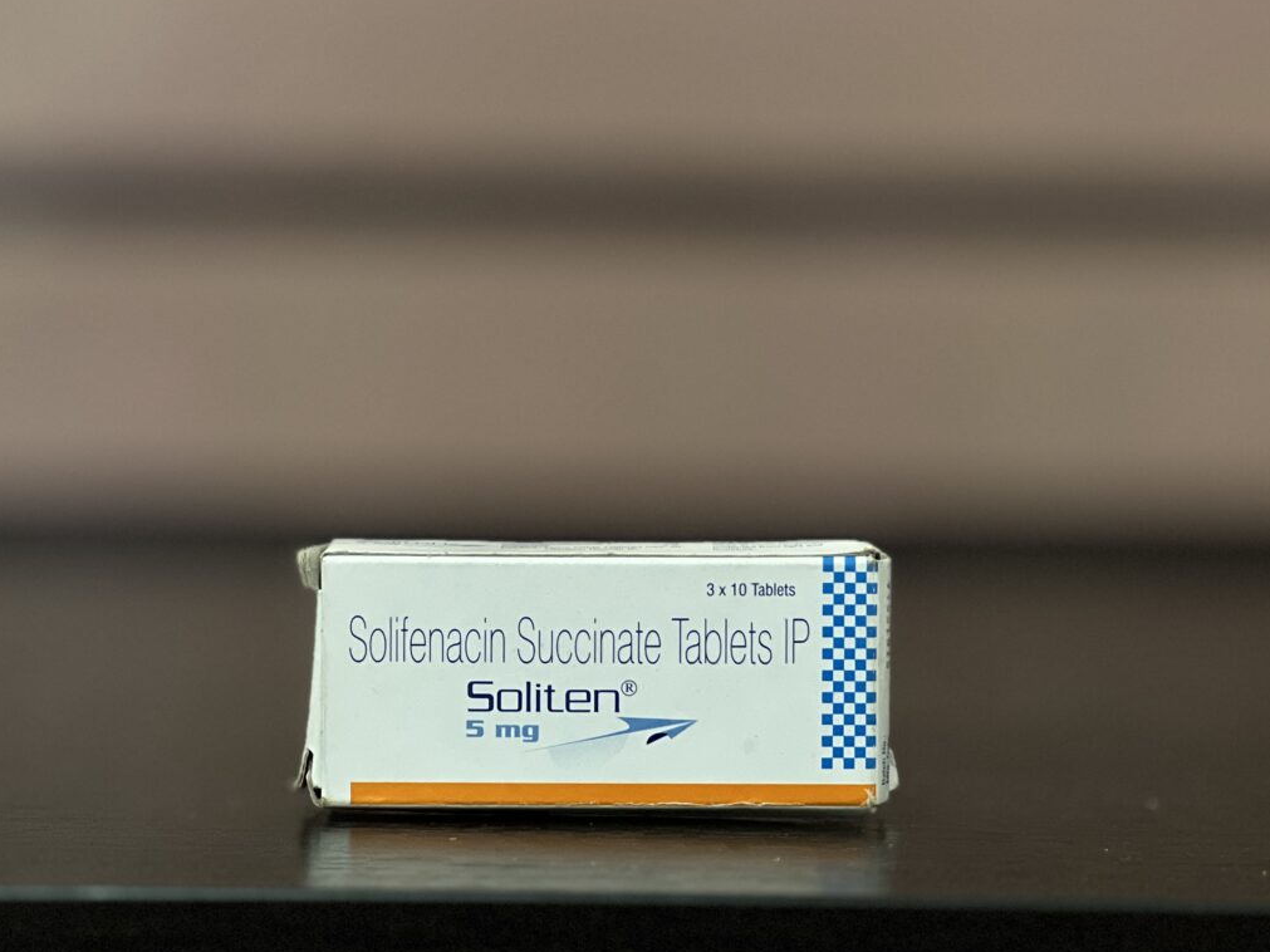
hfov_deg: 16.8
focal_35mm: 117
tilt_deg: -1.5
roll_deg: -0.5
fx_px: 4292
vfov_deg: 12.6
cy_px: 245
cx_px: 616
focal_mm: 9
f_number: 2.8
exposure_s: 1/33
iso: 320
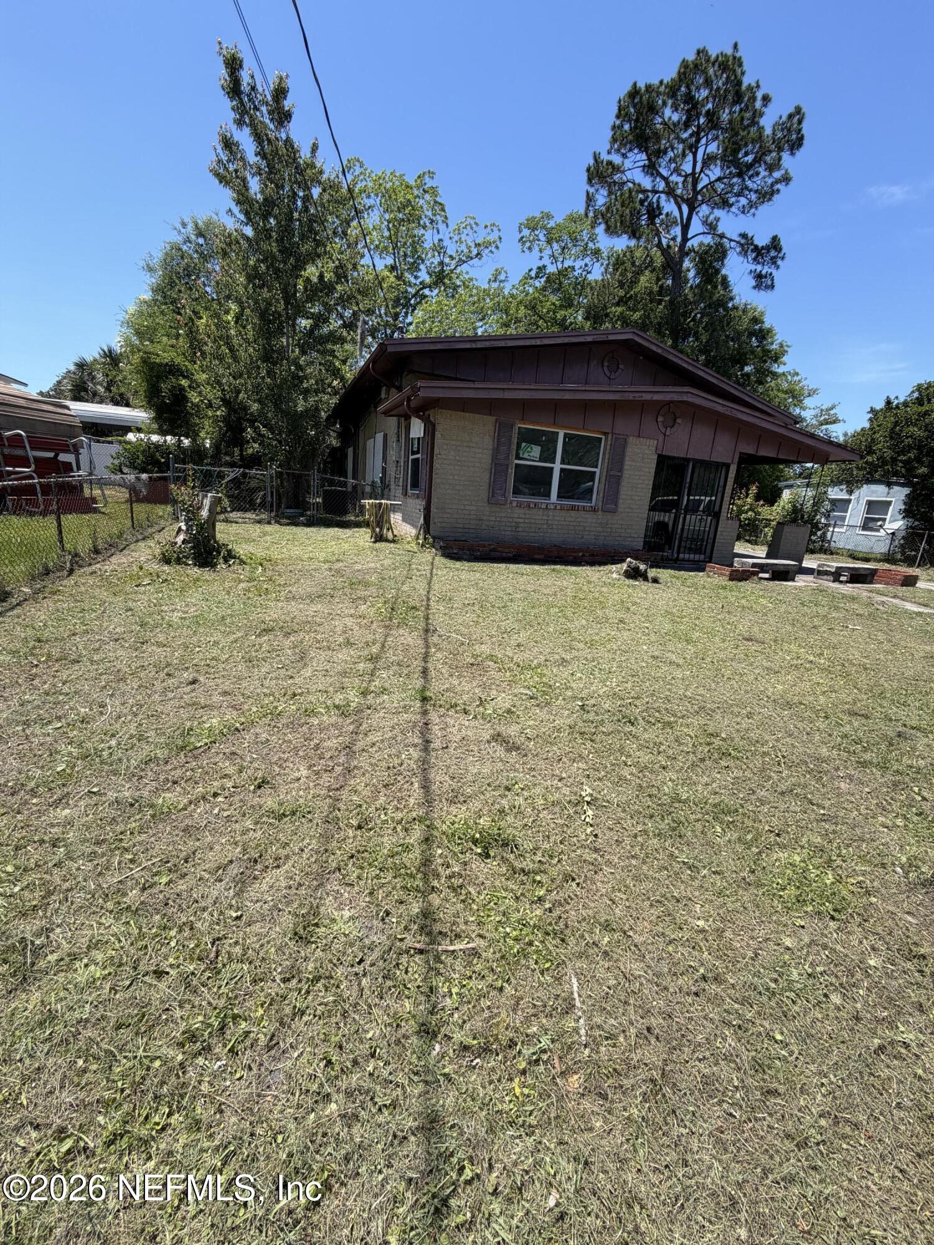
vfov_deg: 102.1
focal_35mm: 14
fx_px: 504
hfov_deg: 85.7
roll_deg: -6.8
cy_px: 622
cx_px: 467
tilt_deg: -14.6
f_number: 2.2
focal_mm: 2.22
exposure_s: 1/770
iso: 32
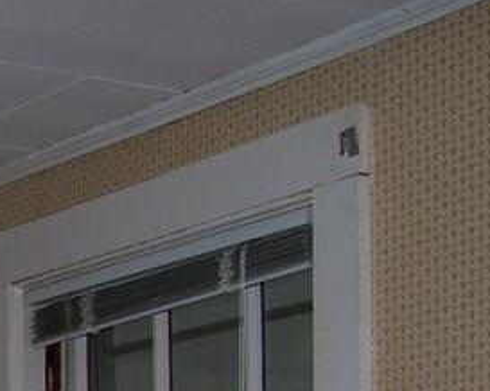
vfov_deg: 12.1
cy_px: 612
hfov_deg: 14.0
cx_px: -402
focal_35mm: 121
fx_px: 1754
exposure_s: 1/30
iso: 64
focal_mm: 5.85
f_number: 5.6
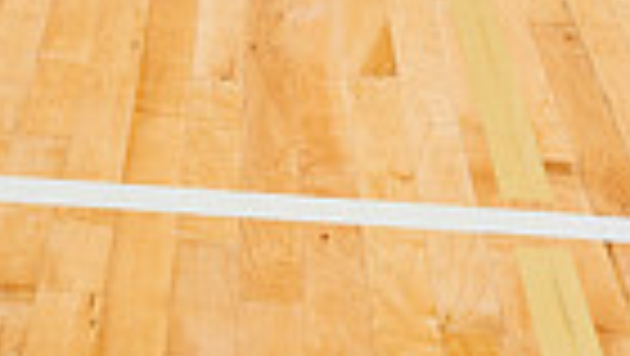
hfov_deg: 17.7
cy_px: -653
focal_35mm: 121
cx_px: 342
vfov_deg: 8.6
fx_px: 2023
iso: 250
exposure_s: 1/250
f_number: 5.6
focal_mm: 36
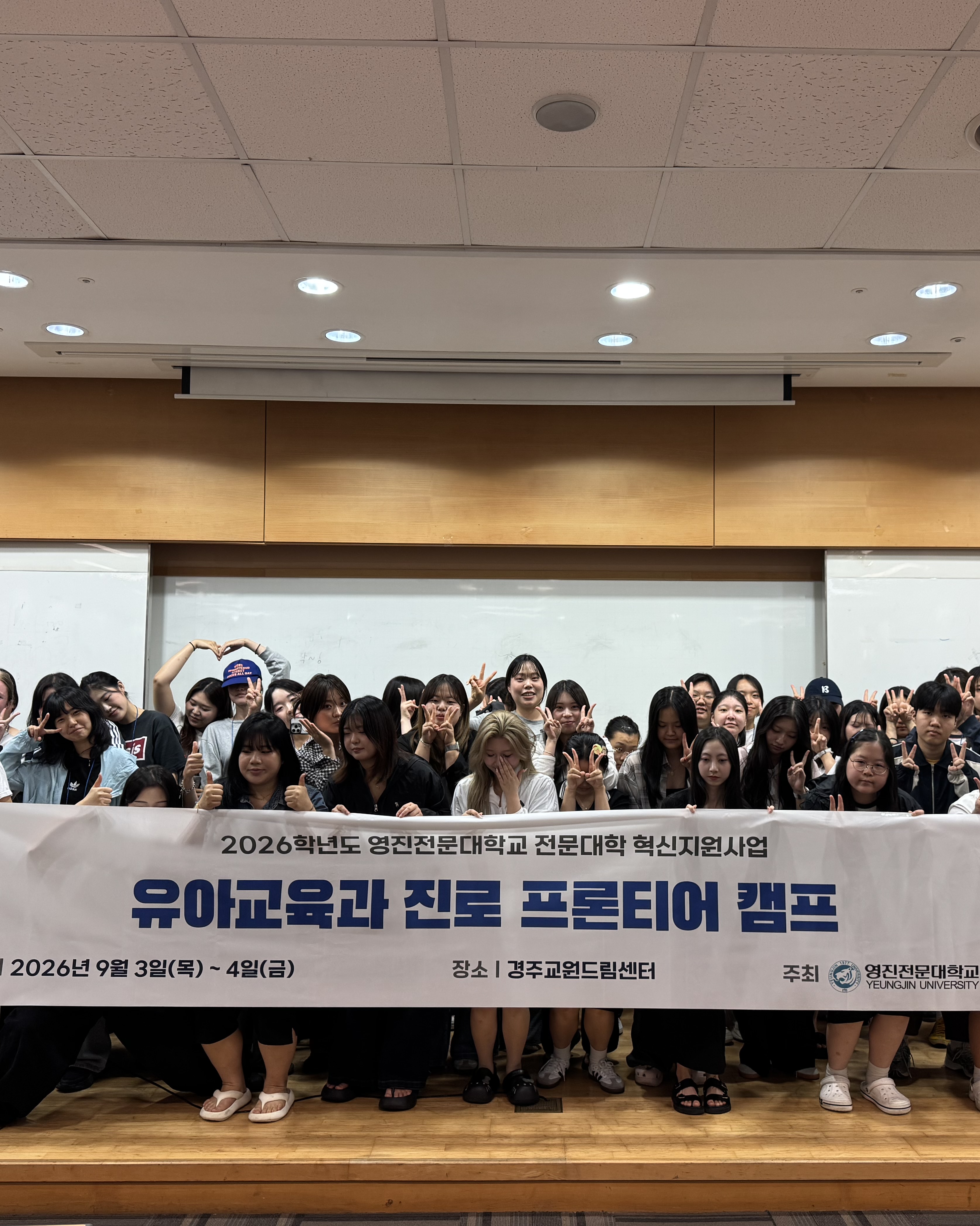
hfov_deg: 45.7
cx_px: 546
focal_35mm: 32
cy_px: 617
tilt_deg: +6.2
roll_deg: +0.0
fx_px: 1160
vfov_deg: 55.7
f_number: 1.78
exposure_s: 1/60
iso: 160
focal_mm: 6.76
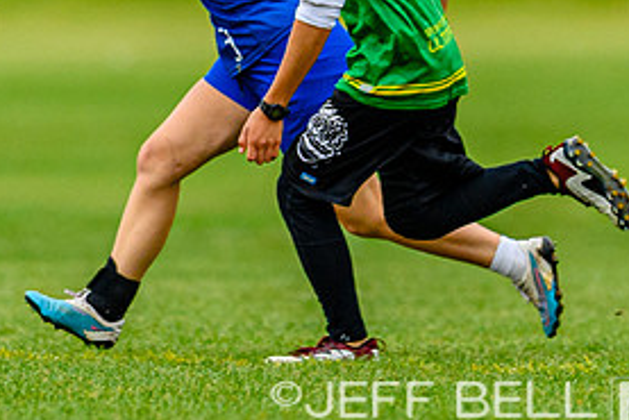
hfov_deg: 1.1
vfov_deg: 0.7
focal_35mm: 1840
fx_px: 32164
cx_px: 308
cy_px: 36
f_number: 3.2
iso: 800
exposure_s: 1/1000
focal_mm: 400
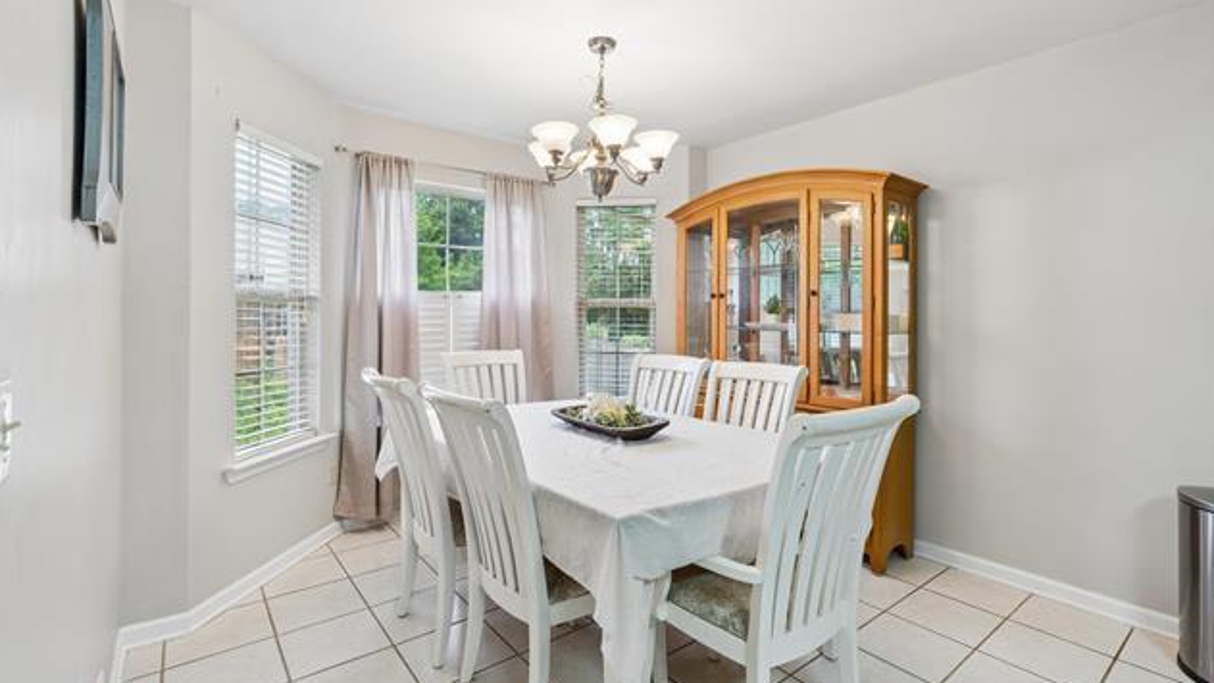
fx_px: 547
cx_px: 610
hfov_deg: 95.9
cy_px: 316
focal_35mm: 17
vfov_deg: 63.8
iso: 400
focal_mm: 16
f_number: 13
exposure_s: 1/13
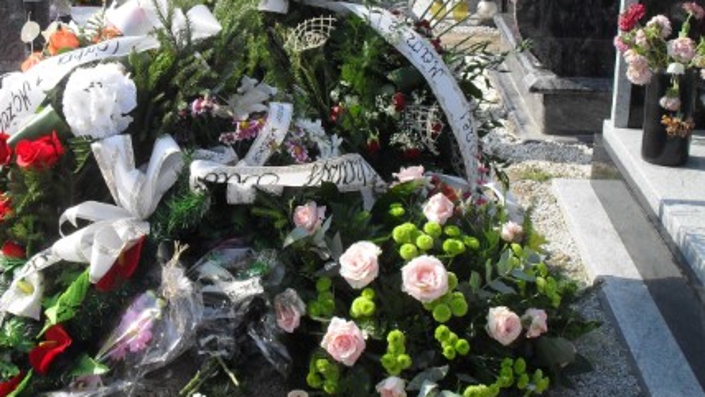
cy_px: 128
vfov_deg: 21.0
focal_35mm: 57
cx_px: 283
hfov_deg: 36.5
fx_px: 1066
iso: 100
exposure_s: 1/125
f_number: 8.4
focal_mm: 6.3
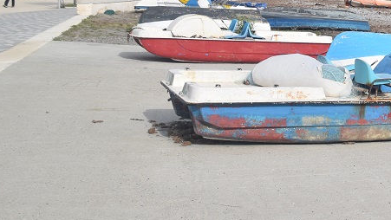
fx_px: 3144
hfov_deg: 7.1
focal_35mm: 303
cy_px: -8
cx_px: 427
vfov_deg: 4.0
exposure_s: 1/640
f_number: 13
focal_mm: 85
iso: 200
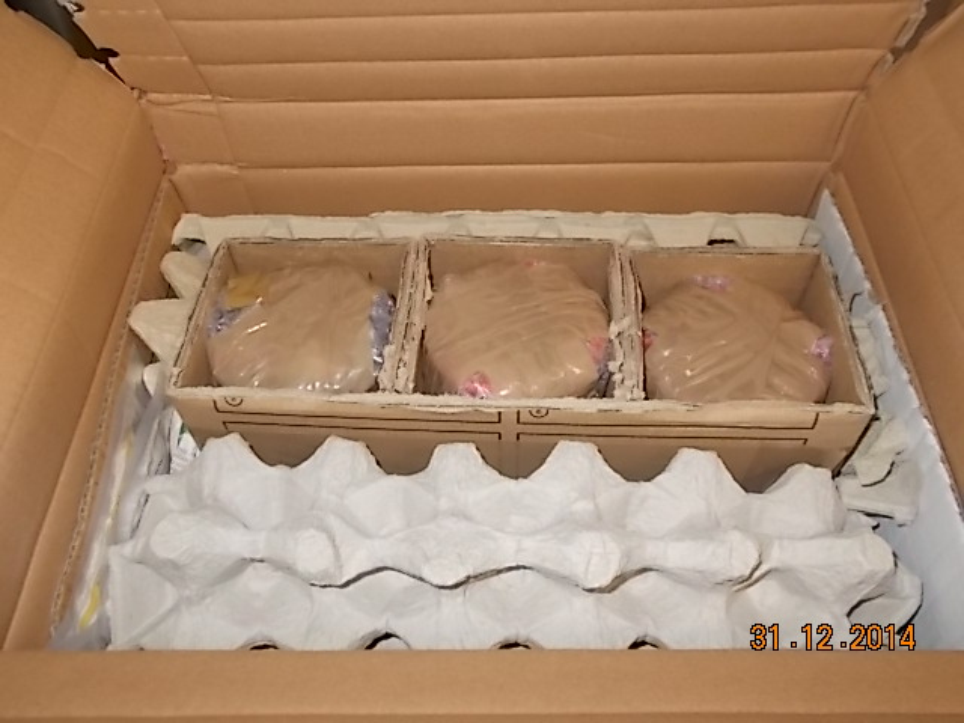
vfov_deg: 46.8
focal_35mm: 30
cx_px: 482
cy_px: 362
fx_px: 835
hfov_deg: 60.0
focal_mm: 5.3
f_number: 3.4
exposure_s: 1/25
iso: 200
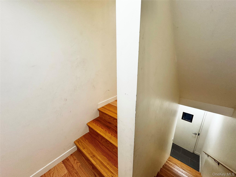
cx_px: 118
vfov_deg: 85.7
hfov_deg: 102.1
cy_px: 88
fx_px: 95
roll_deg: +0.6
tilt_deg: -17.7
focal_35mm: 14
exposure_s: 1/120
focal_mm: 2.22
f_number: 2.2
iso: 250
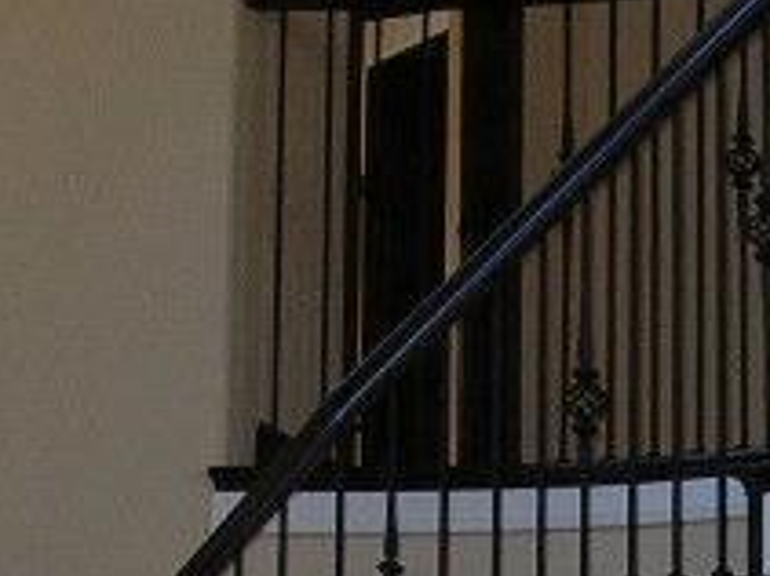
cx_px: 814
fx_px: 3890
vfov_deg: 8.4
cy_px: 758
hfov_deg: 11.2
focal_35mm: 175
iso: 70
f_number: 2.7
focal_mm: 6
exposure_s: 1/60.1
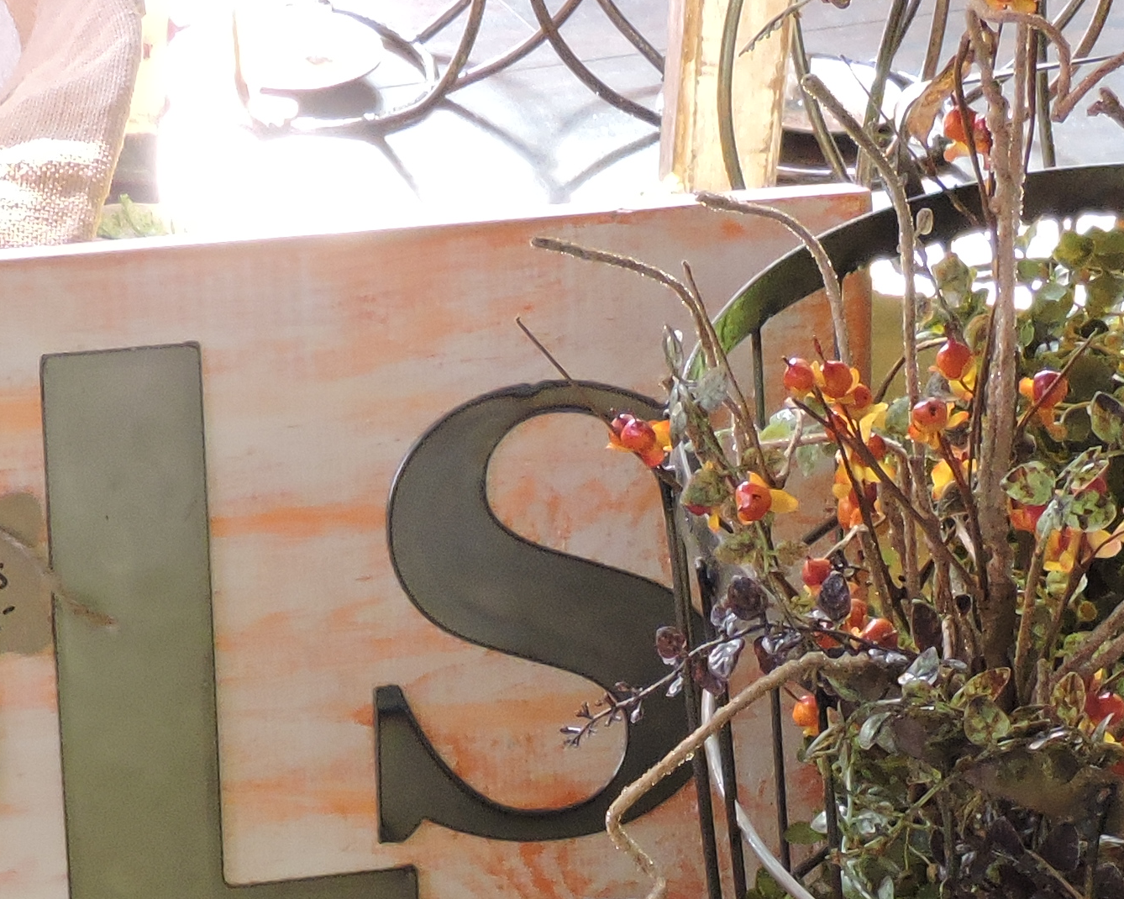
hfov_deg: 12.2
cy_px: 1433
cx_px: 419
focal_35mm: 158
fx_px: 5255
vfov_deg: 9.4
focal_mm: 8.4
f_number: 3.5
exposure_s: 1/40
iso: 400
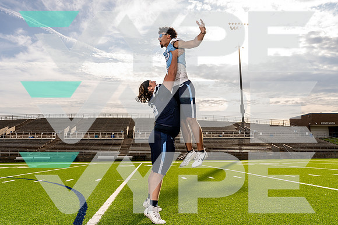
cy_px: 112
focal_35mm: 27
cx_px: 169
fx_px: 254
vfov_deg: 48.0
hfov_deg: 67.4
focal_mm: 27
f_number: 7.1
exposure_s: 1/250
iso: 100
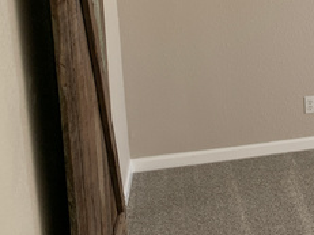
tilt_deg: -8.6
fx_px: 653
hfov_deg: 23.7
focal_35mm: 72
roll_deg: +0.8
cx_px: 413
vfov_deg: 20.2
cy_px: 43
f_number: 1.8
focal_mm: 4.25
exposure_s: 1/121
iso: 40
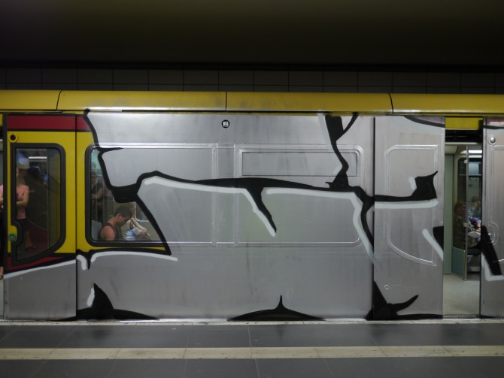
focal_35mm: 40
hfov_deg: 46.8
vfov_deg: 36.0
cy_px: 189
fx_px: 583
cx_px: 252
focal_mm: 20
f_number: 1.7
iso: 400
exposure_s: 1/50
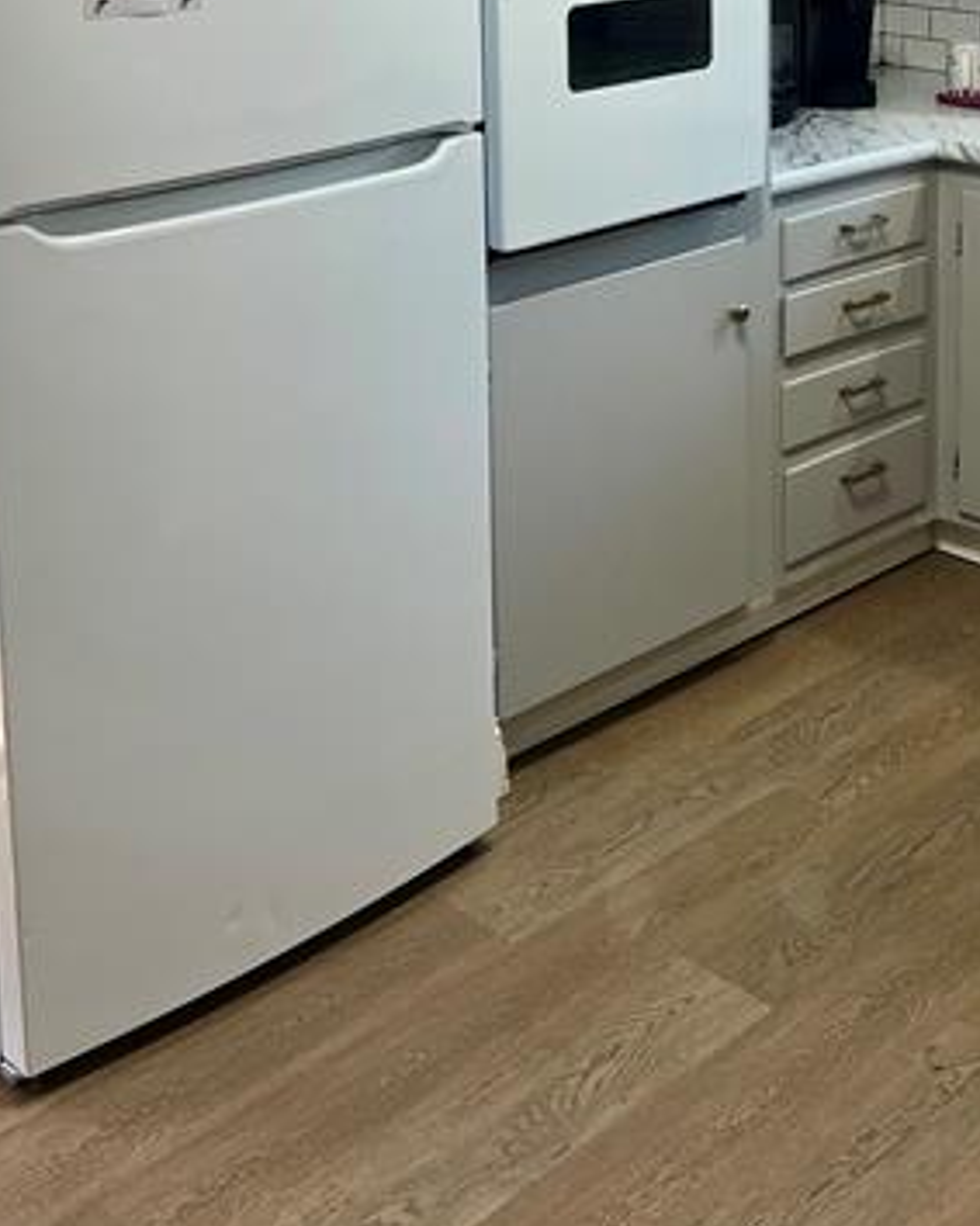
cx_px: 741
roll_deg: -1.7
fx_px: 1995
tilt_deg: -7.0
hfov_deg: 27.2
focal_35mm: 55
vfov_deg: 32.0
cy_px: 52
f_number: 1.5
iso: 50
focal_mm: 5.7
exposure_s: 1/120
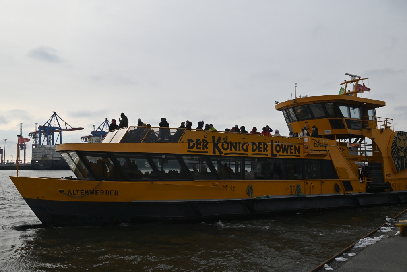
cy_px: 136
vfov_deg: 39.0
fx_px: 385
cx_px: 204
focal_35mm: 34
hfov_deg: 55.7
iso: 100
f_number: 7.1
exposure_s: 1/400
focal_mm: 34
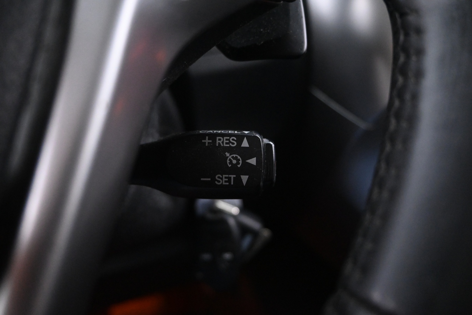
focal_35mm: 28
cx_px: 236
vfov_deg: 45.7
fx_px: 374
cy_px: 158
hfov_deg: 64.6
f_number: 3.8
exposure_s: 1/20
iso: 5000
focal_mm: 19
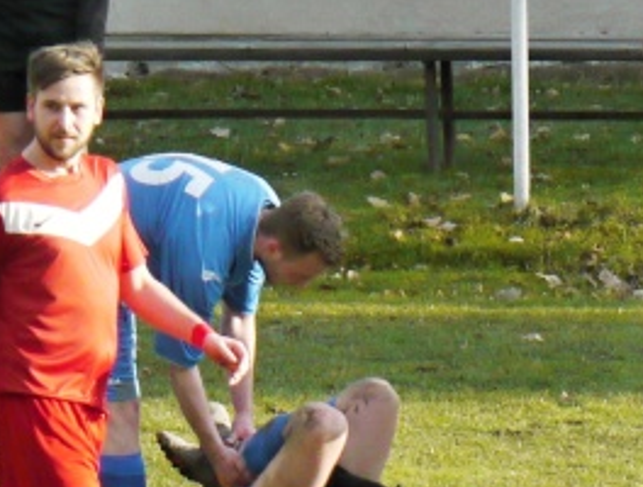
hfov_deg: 3.7
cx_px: 399
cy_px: 201
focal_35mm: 530
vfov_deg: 2.8
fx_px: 9881
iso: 800
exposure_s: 1/1300
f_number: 5.8
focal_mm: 140
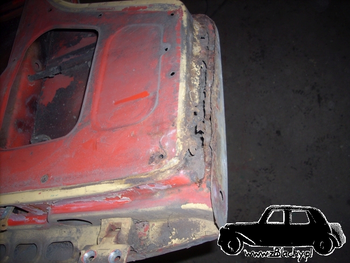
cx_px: 175
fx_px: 374
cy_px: 132
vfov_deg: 38.7
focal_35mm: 37
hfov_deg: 50.1
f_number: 2.8
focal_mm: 6.2
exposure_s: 1/60
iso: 64
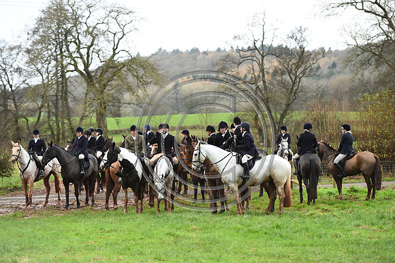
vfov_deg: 11.2
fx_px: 1338
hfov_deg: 16.8
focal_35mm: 122
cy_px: 132
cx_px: 198
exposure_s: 1/1000
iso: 2500
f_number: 3.5
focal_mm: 122
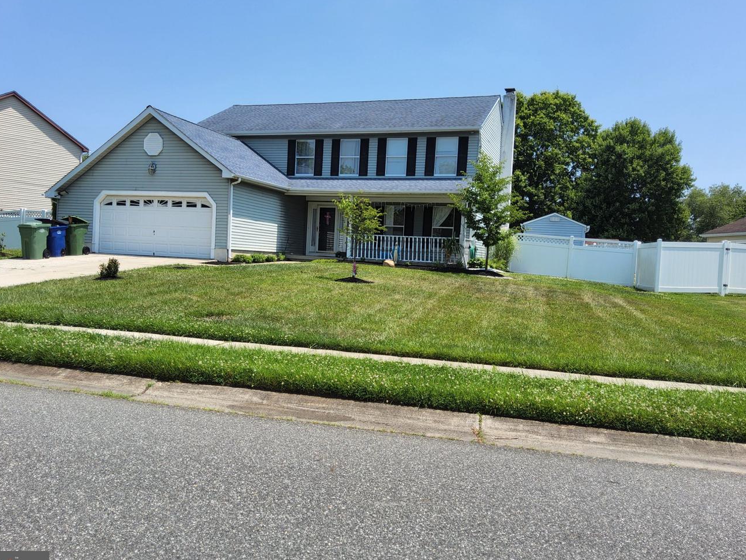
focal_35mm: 28
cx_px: 365
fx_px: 603
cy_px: 271
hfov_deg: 63.4
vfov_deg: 49.7
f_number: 2
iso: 32
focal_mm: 3.08
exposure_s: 1/1339
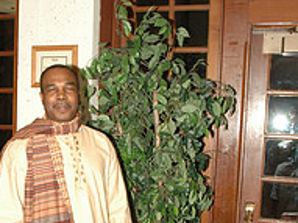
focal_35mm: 61
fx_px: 525
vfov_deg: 23.4
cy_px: 200
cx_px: 73
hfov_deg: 31.1
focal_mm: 18
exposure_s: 1/60
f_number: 5.6
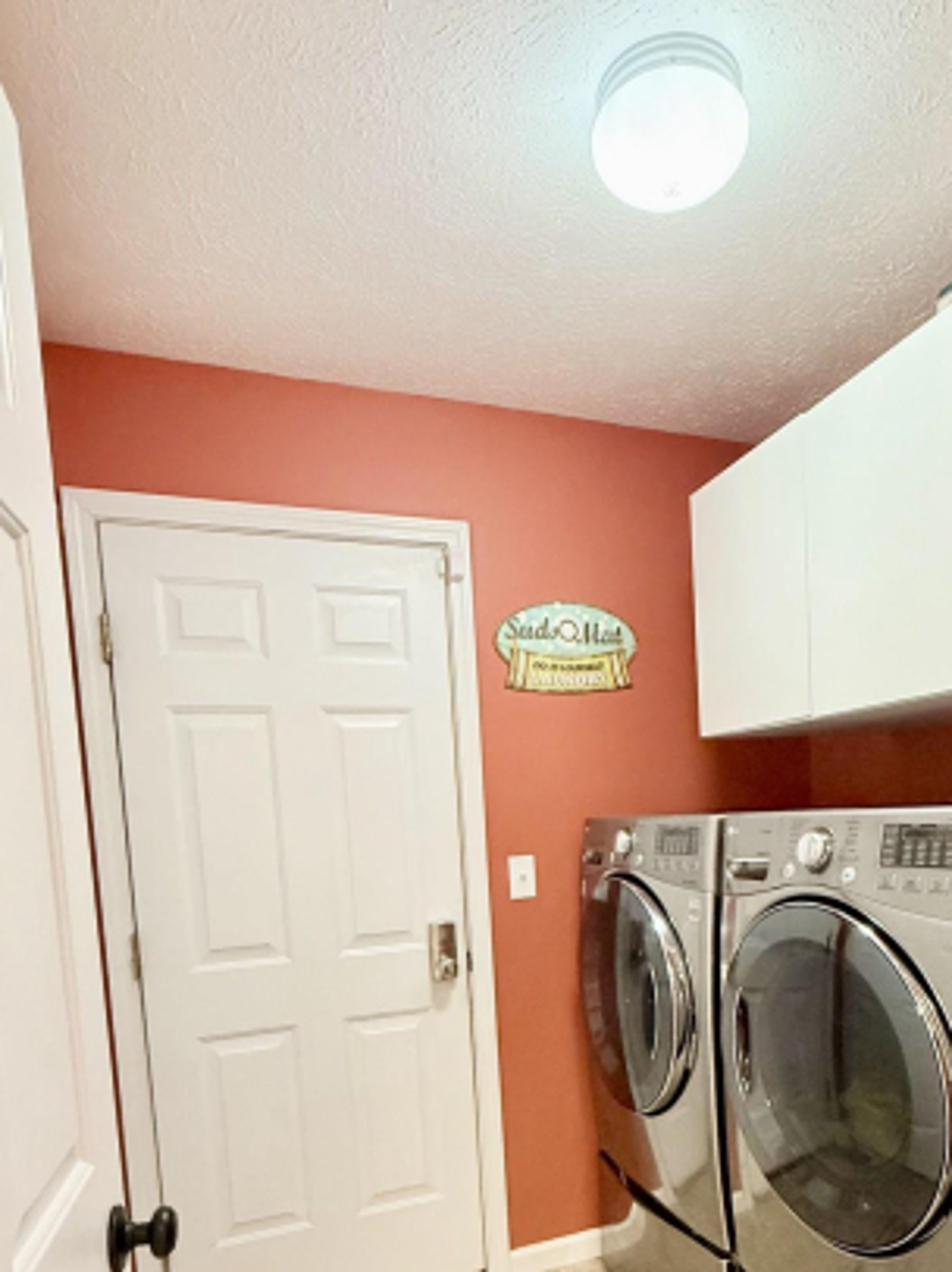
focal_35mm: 23
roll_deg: +2.4
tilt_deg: -5.5
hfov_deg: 58.3
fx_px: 844
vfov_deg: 70.6
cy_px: 898
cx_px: 579
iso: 500
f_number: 2.2
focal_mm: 2.22
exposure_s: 1/60
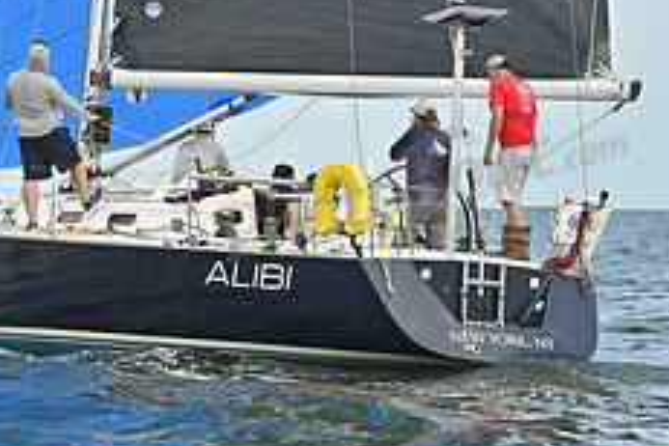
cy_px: 77
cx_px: 72
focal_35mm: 246
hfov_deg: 8.3
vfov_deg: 5.6
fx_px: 4571
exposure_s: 1/1600
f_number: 6.3
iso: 320
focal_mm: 98
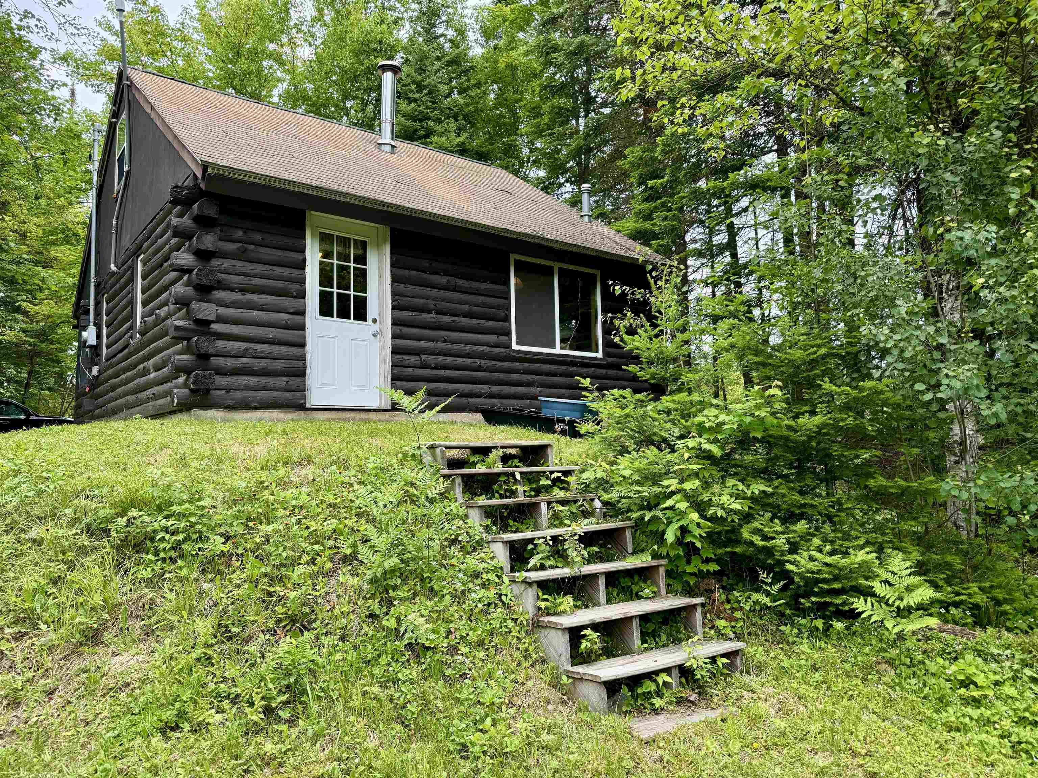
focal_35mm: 24
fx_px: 720
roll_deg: +1.0
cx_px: 519
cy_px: 389
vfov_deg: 56.8
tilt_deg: +1.9
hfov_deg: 71.6
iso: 80
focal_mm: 6.76
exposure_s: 1/350
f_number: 1.78
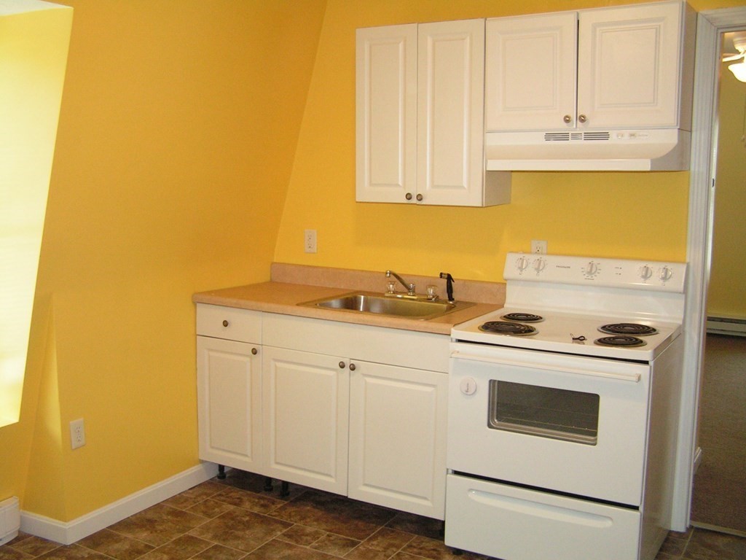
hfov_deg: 49.0
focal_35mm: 38
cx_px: 373
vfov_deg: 37.7
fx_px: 819
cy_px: 280
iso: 200
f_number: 2.8
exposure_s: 1/40
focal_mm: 6.3
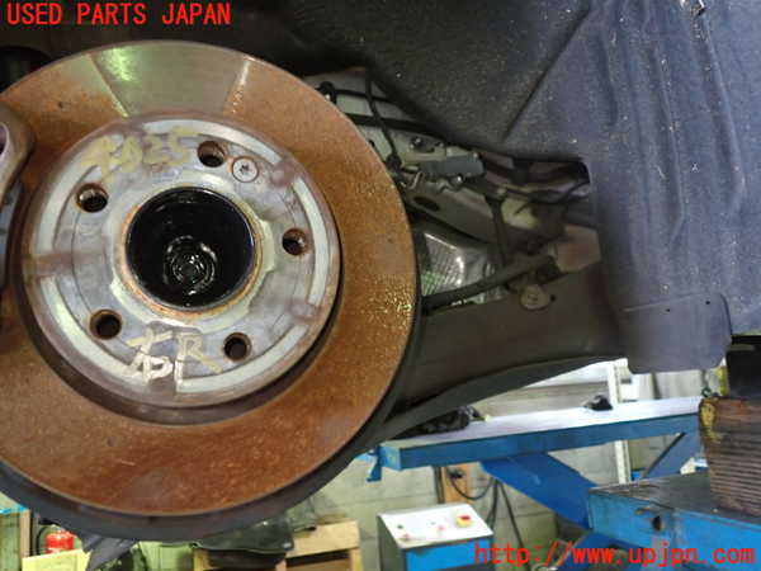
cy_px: 286
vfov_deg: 46.8
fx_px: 660
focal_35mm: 30
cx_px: 380
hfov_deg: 60.0
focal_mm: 5.4
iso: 640
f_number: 2.3
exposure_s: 1/30
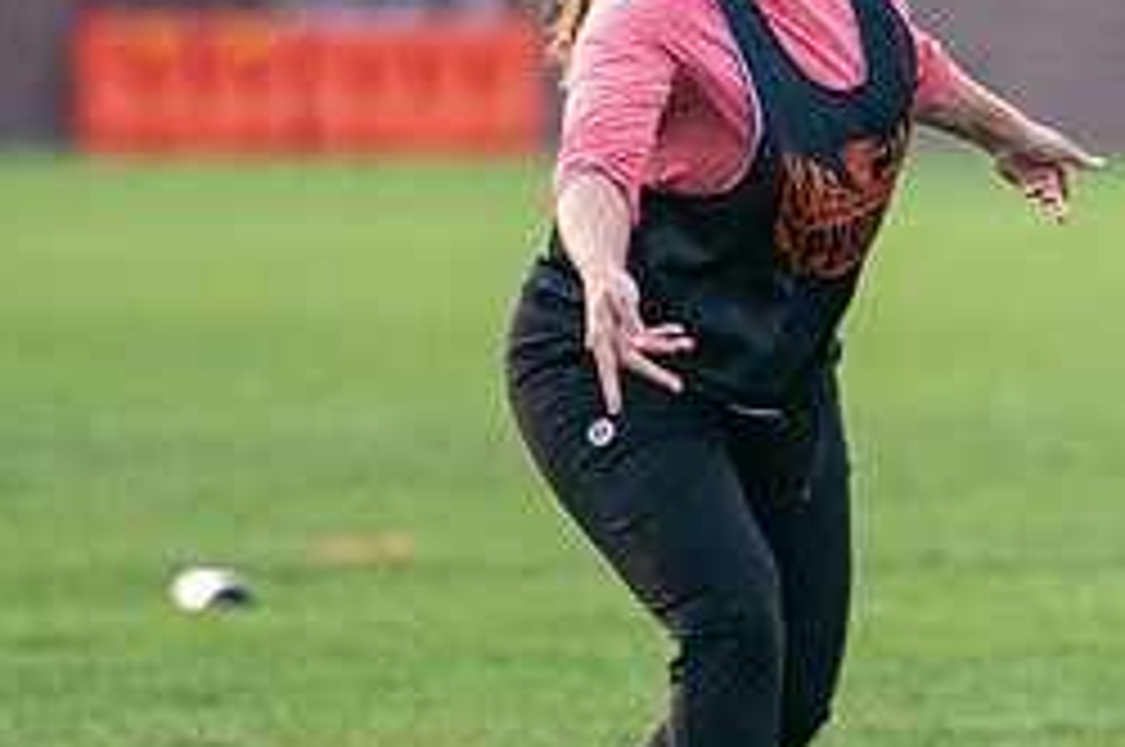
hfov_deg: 2.8
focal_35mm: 731
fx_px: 22814
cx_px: 899
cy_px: 246
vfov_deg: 1.9
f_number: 2.8
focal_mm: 200
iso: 1250
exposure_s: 1/3200
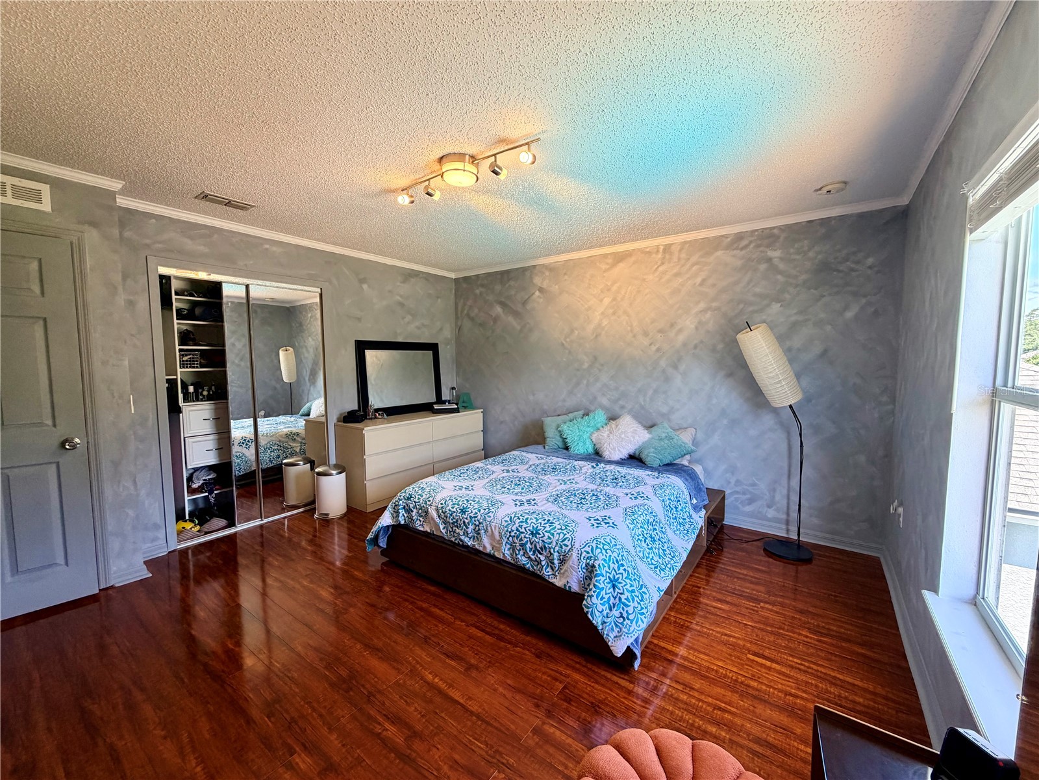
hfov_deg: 102.1
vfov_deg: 85.7
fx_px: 420
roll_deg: +0.6
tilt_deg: -4.7
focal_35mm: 14
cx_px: 520
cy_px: 390
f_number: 2.2
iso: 160
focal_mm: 2.22
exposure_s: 1/121
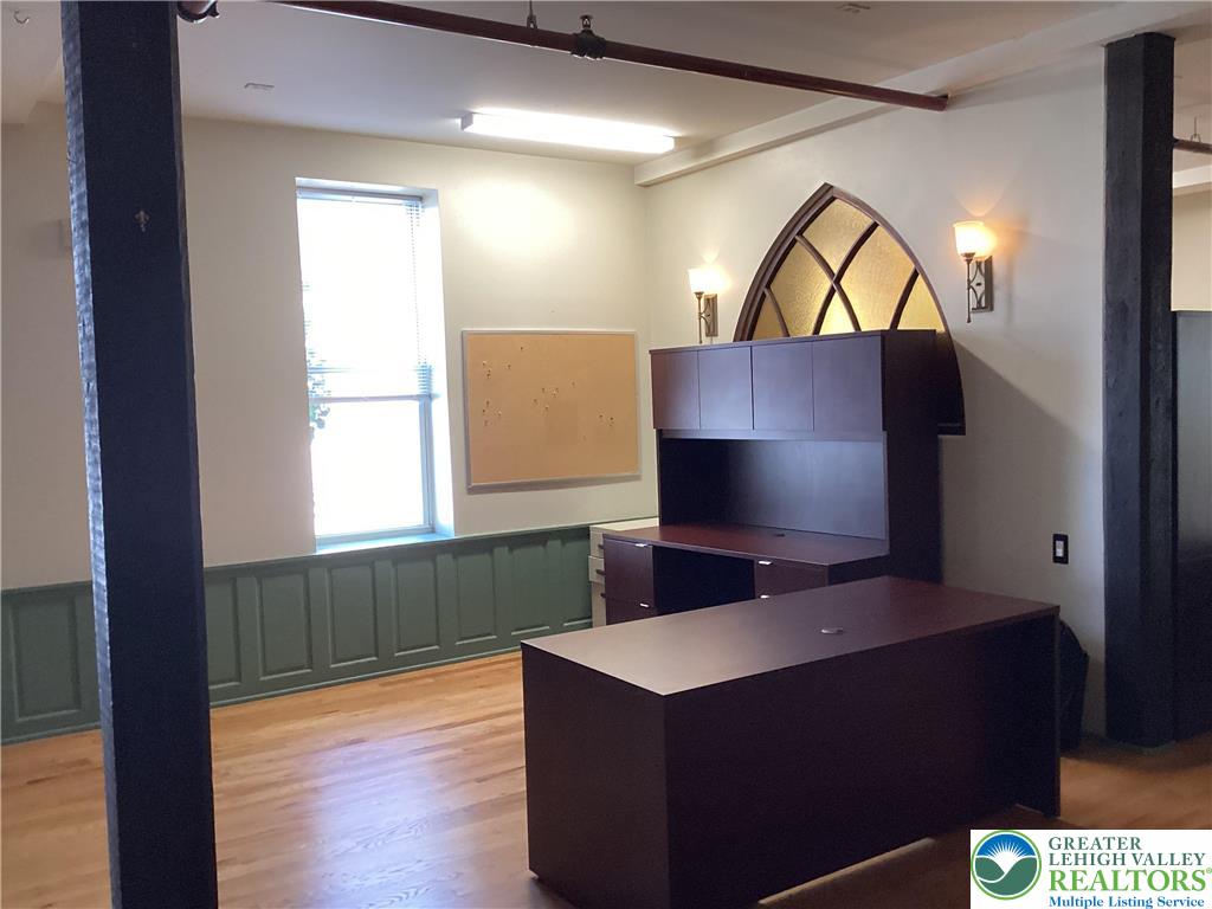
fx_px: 1085
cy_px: 454
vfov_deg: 45.4
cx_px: 606
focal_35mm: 31
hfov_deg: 58.4
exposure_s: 1/60
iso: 160
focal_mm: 3.3
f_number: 2.4
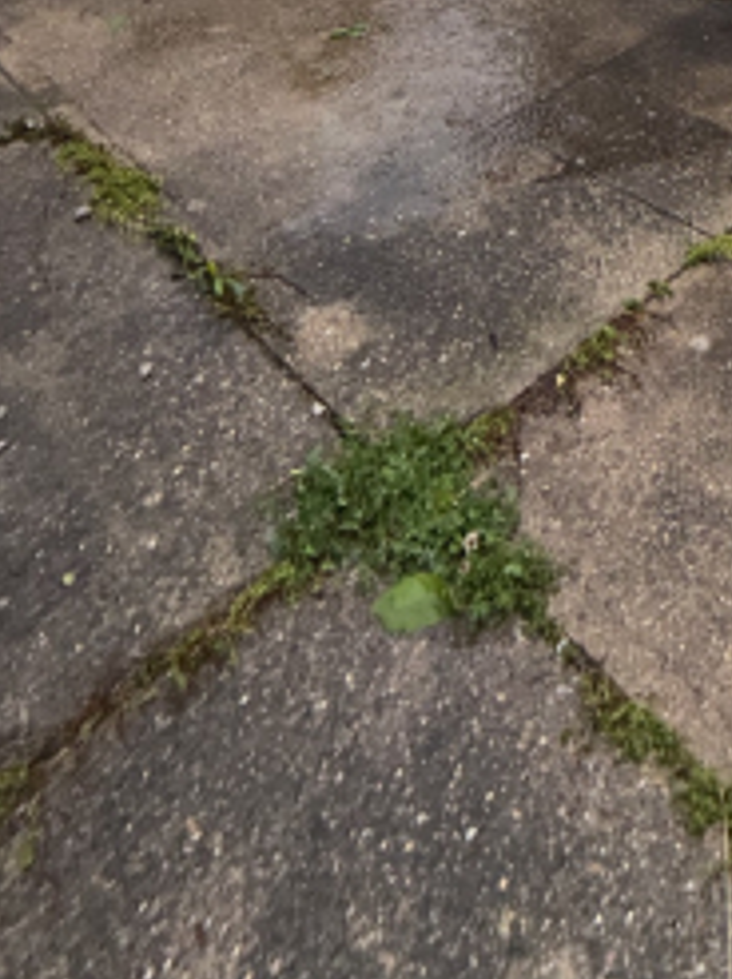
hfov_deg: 33.8
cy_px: -289
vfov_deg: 34.7
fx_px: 1073
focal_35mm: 38
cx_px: 760
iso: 50
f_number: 2.2
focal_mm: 2.22
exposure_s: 1/122
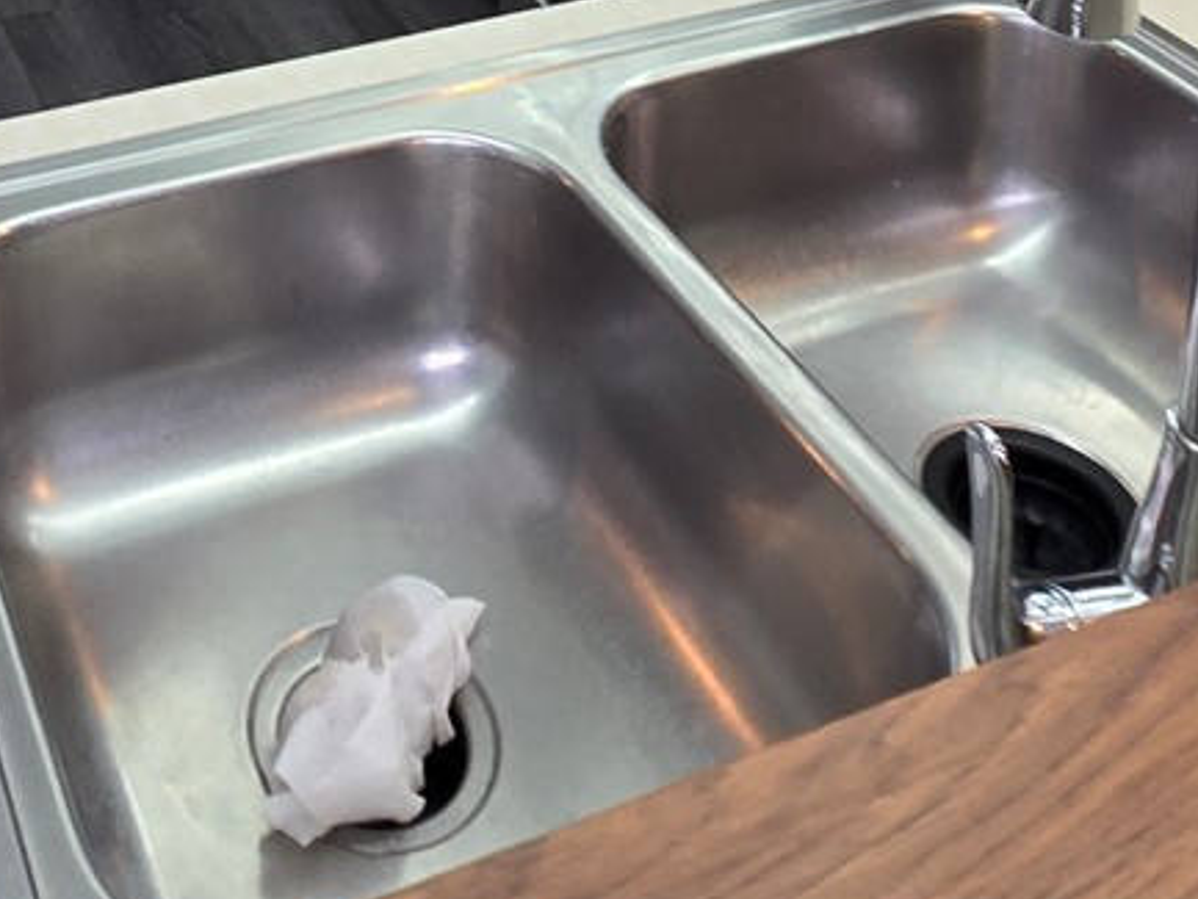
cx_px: 205
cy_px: -609
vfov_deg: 22.1
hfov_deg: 37.9
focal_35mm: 48
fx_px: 1662
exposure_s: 1/60
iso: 50
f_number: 2.2
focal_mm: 2.2
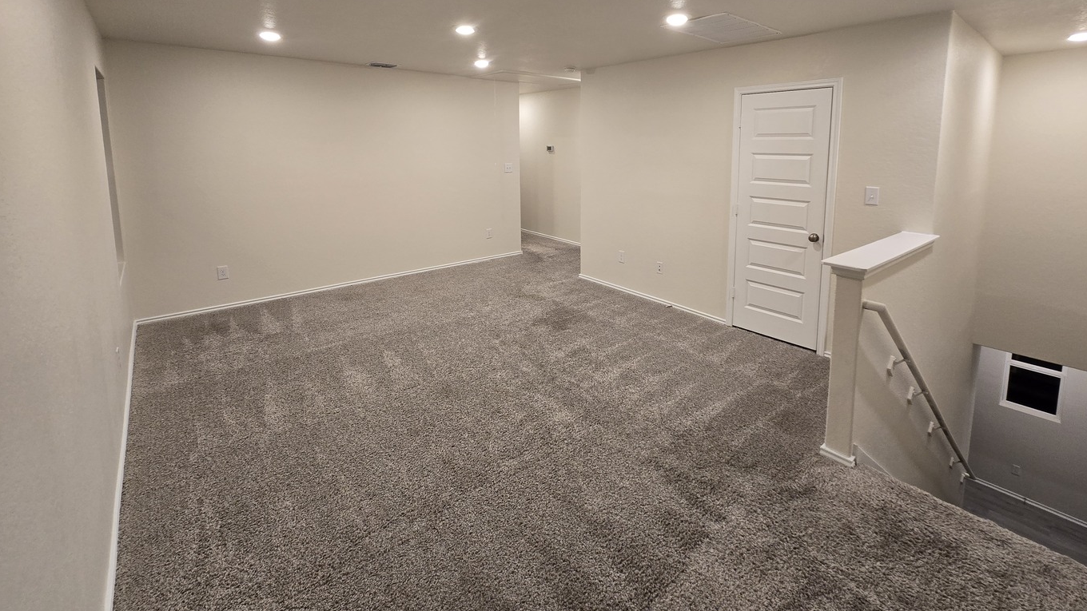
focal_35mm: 15
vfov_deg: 68.3
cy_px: 198
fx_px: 432
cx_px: 571
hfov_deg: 102.9
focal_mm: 2.2
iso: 200
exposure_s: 1/60
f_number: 2.2
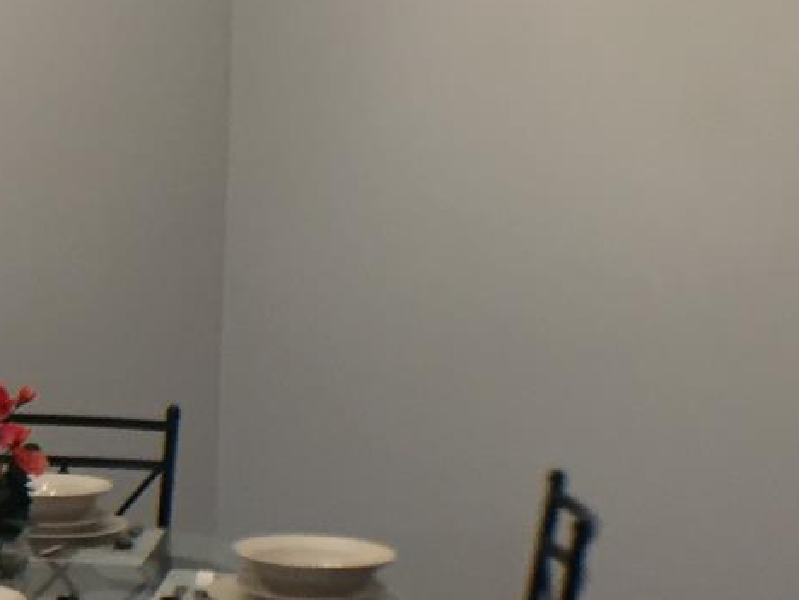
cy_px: 564
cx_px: 413
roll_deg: -1.5
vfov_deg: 11.6
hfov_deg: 15.5
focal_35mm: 127
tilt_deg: -11.9
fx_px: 2931
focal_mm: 4.15
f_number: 2.2
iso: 80
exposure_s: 1/30
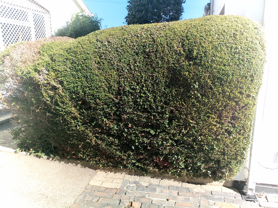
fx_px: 217
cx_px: 139
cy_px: 104
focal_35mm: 27
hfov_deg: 65.3
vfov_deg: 51.4
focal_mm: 4.05
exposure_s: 1/248
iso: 100
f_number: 1.8
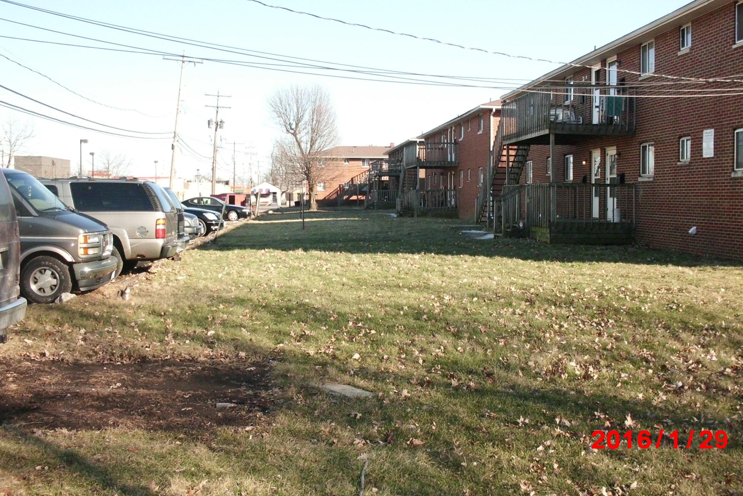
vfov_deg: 35.0
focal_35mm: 38
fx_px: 784
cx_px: 370
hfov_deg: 50.7
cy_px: 226
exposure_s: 1/1250
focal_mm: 6.3
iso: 200
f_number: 2.9
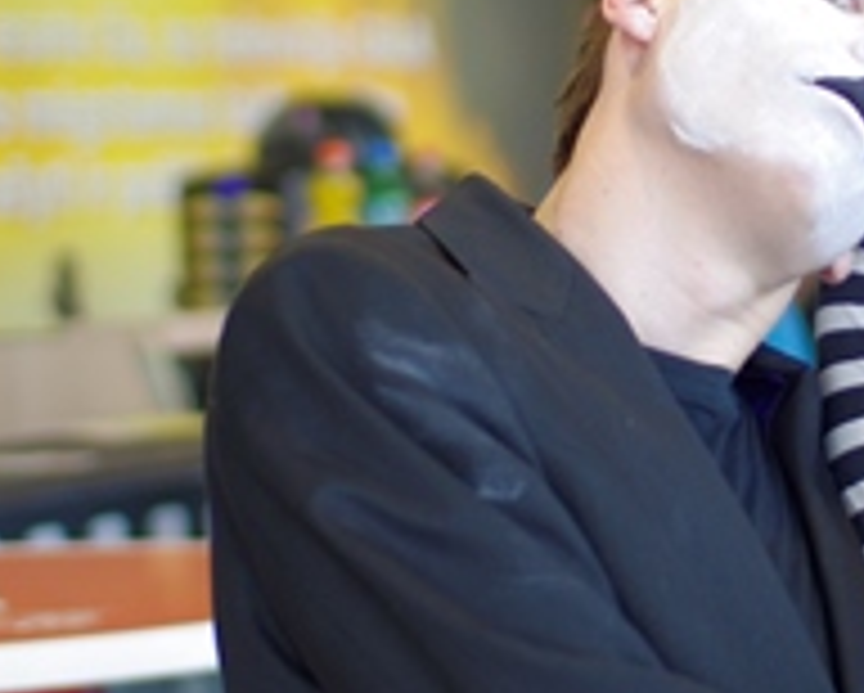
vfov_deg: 11.0
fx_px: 3609
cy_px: 223
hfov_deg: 13.5
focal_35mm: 141
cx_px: 785
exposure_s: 1/60
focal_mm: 30
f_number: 1.4
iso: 200
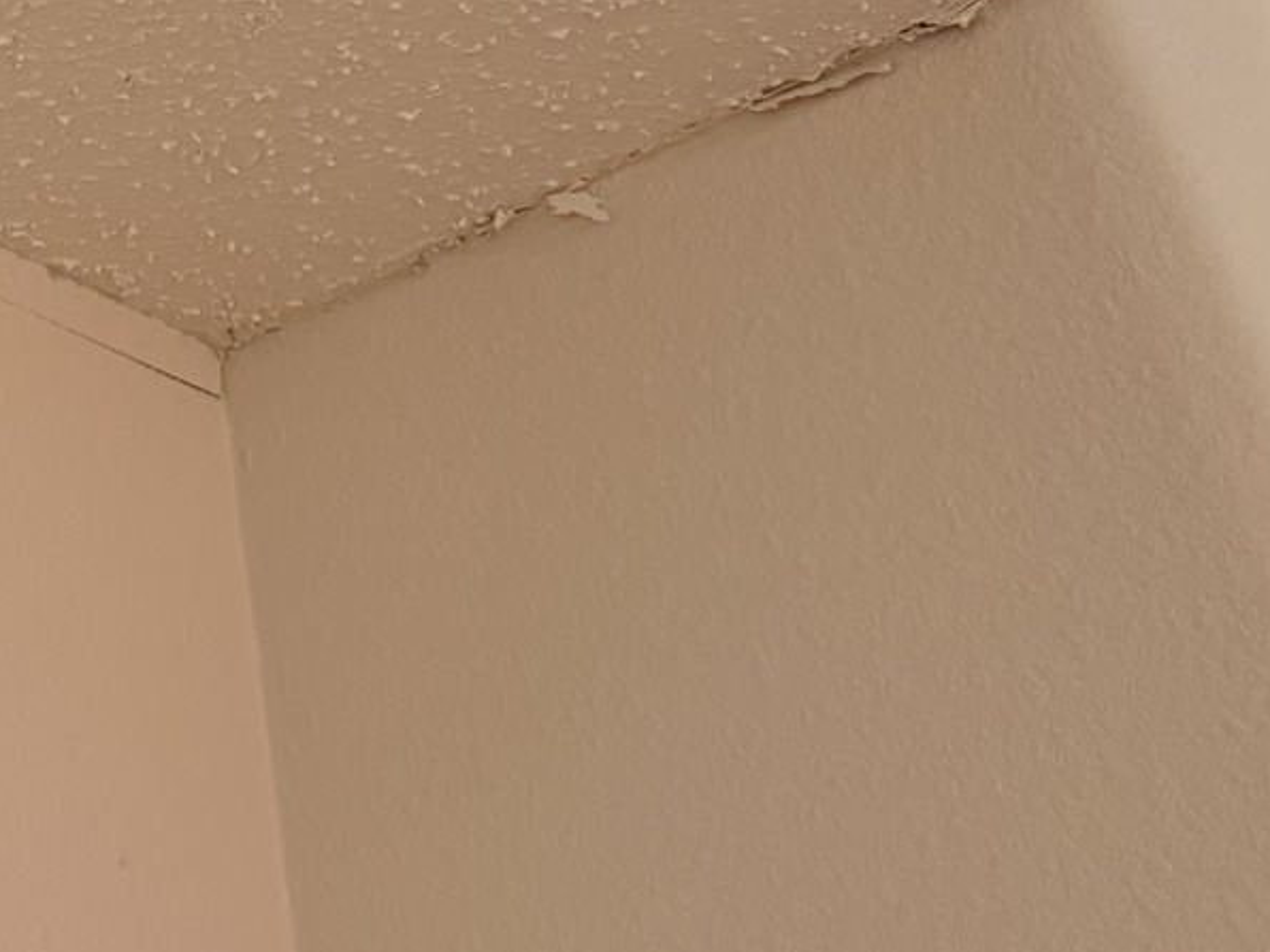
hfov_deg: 30.3
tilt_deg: +35.8
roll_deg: +2.0
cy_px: 21
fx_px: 2128
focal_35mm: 58
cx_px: -72
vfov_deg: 24.2
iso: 640
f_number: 1.78
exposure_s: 1/40
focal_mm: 6.76
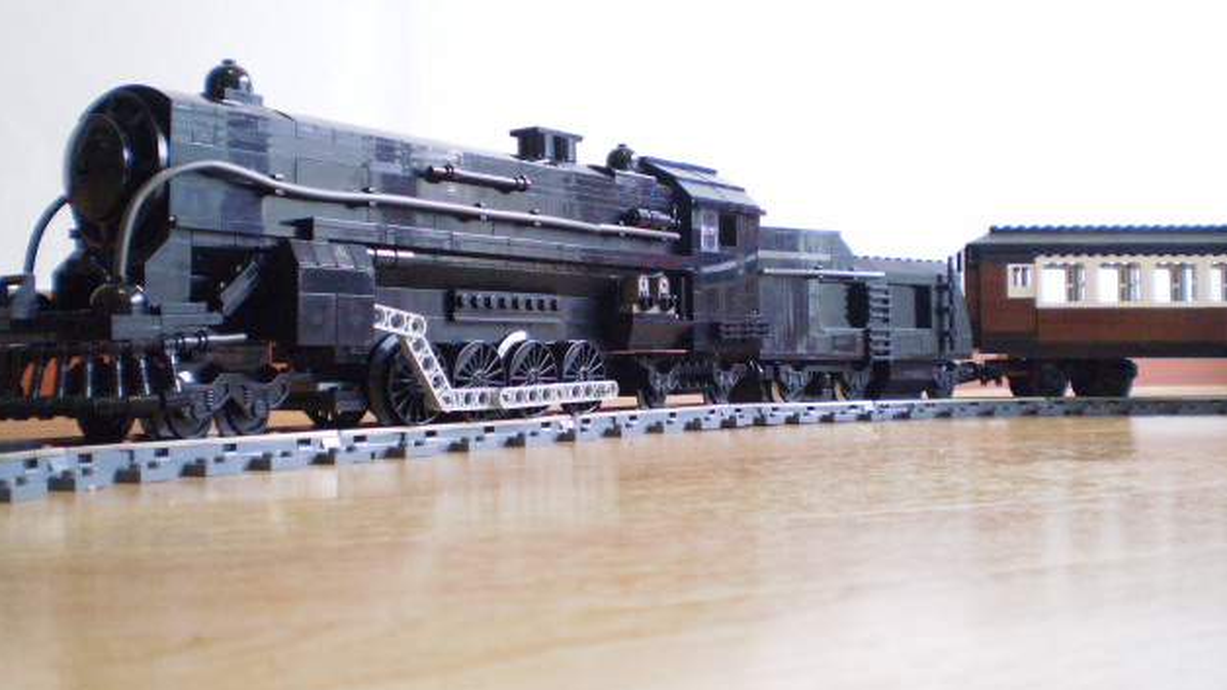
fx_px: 1301
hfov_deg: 50.5
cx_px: 619
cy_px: 262
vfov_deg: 29.6
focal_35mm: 40
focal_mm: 6.3
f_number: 3.1
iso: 400
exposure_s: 1/40
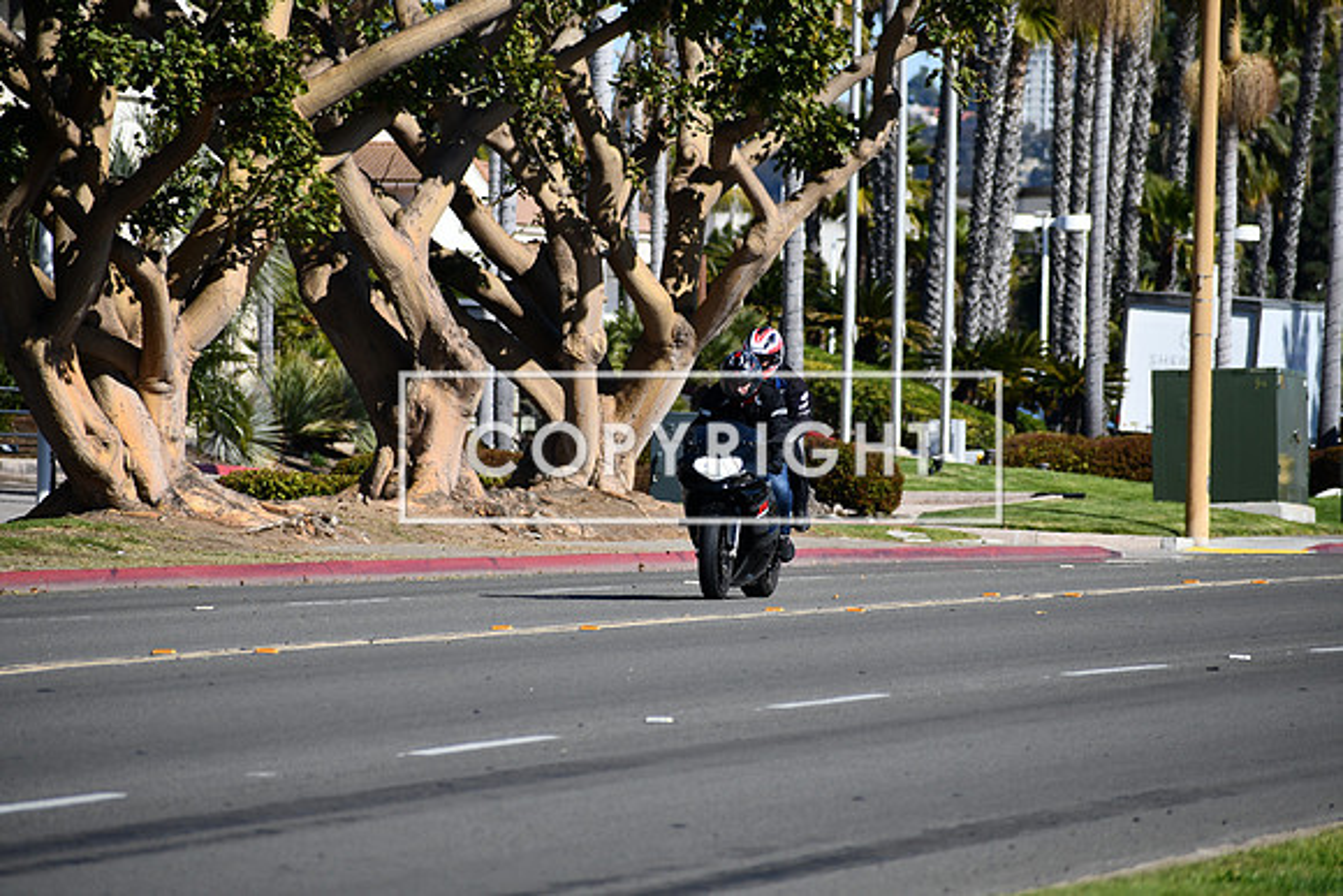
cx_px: 672
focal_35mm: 345
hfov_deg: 6.0
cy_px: 448
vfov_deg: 4.0
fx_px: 12873
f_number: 6.3
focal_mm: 230
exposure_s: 1/1250
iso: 200
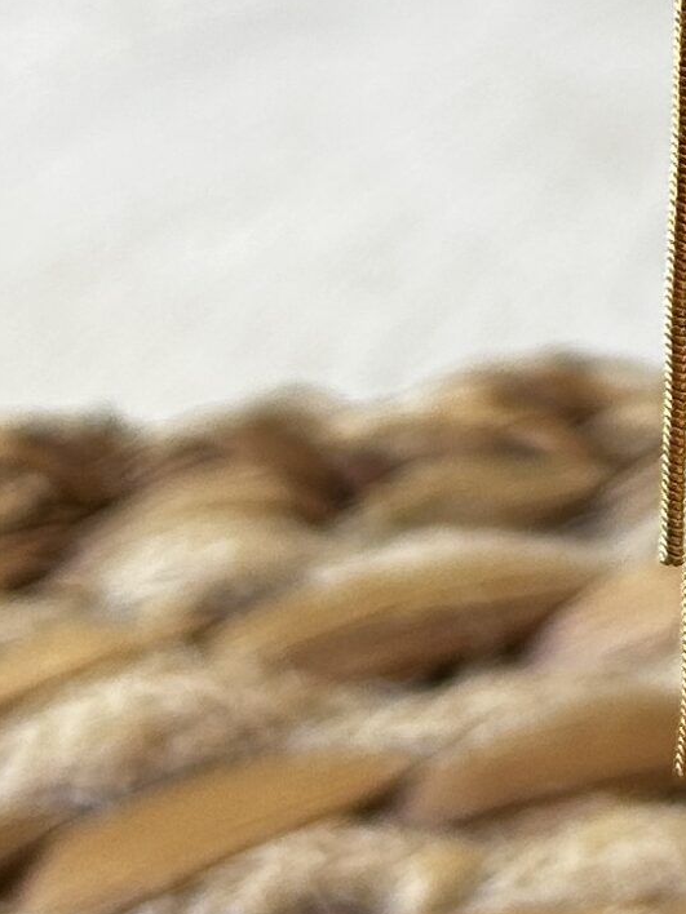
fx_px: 2484
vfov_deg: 19.0
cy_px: -338
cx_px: 866
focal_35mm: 94
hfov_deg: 15.1
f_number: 1.5
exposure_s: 1/121
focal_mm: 5.7
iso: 80
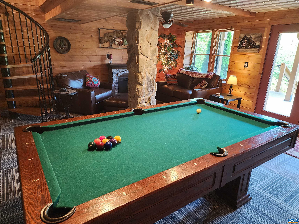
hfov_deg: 73.9
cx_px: 150
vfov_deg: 58.9
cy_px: 112
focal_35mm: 23
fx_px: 199
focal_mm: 6.4
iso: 640
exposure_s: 1/60
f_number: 1.8
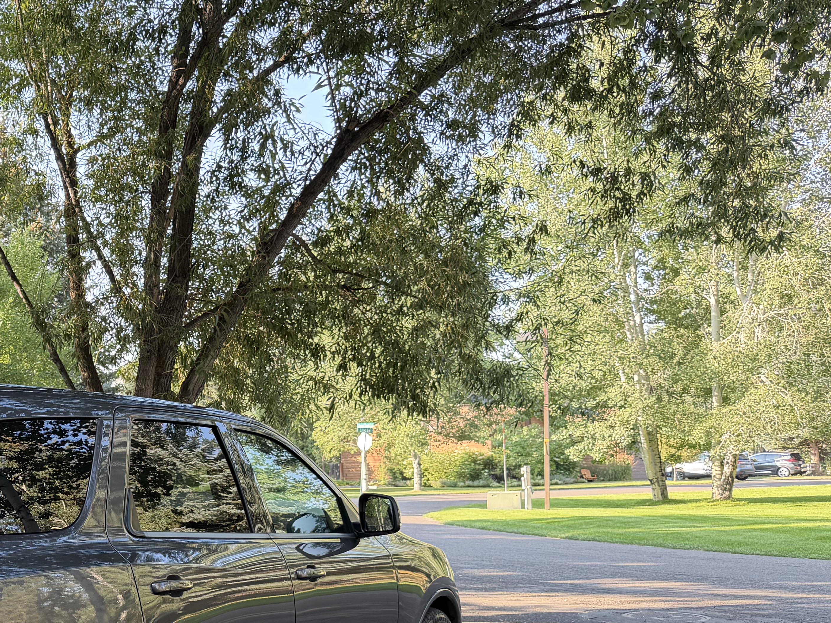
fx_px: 1176
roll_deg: +1.8
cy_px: 480
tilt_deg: -1.2
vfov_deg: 29.1
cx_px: -9
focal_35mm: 49
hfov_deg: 35.1
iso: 80
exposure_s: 1/174
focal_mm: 6.76
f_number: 1.78
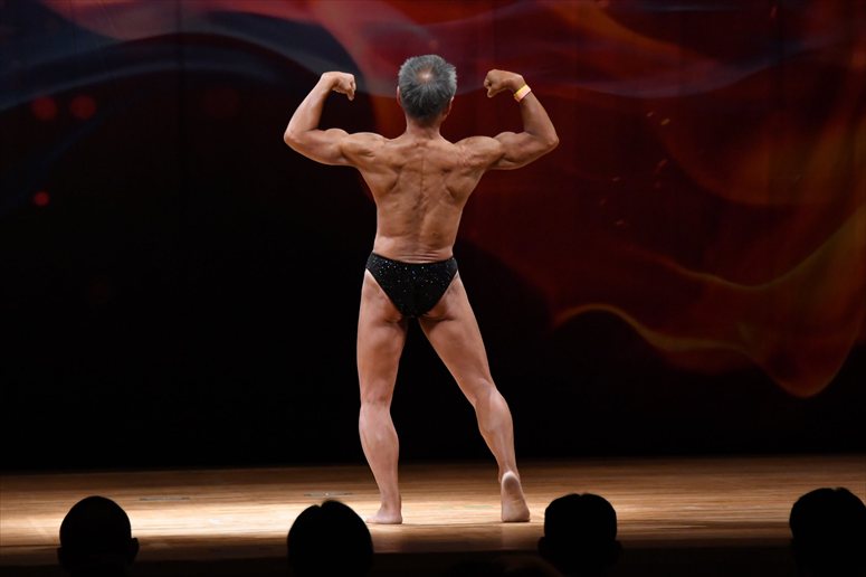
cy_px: 288
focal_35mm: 255
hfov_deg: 8.1
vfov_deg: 5.4
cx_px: 433
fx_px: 6131
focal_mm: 170
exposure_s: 1/400
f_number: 5.6
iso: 4000
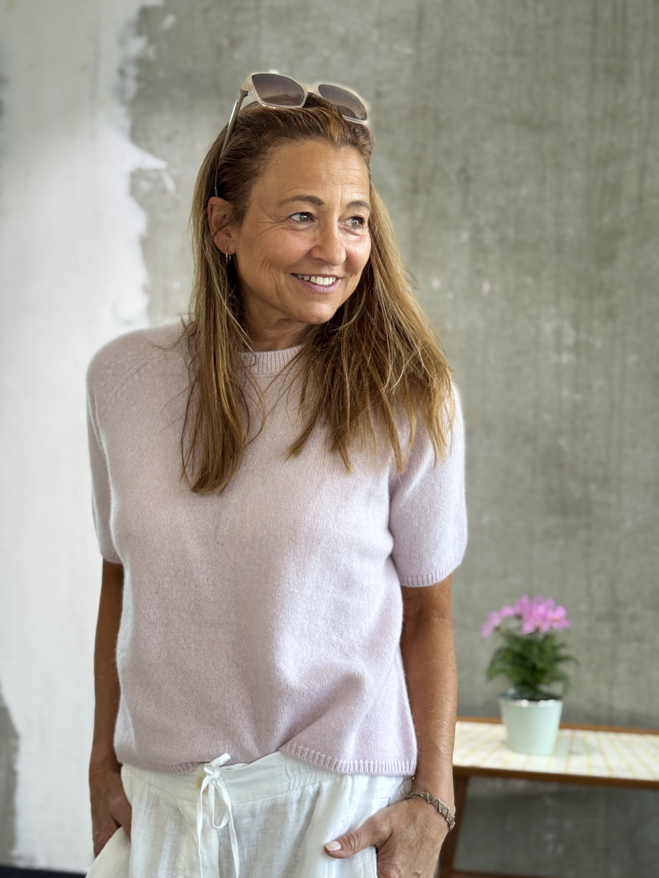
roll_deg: -0.7
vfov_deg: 39.7
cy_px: 439
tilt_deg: -1.7
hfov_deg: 30.3
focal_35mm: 48
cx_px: 330
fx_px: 1218
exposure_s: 1/100
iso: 50
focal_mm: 6.76
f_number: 1.78
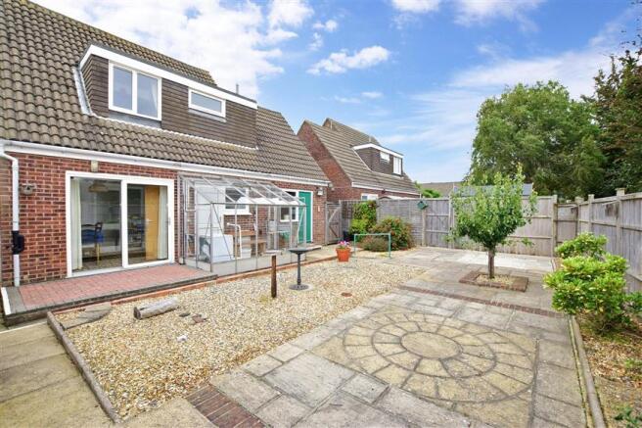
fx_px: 267
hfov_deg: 100.4
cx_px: 321
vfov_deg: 77.3
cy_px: 214
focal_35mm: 15
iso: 400
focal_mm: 10
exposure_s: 1/200
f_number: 7.1
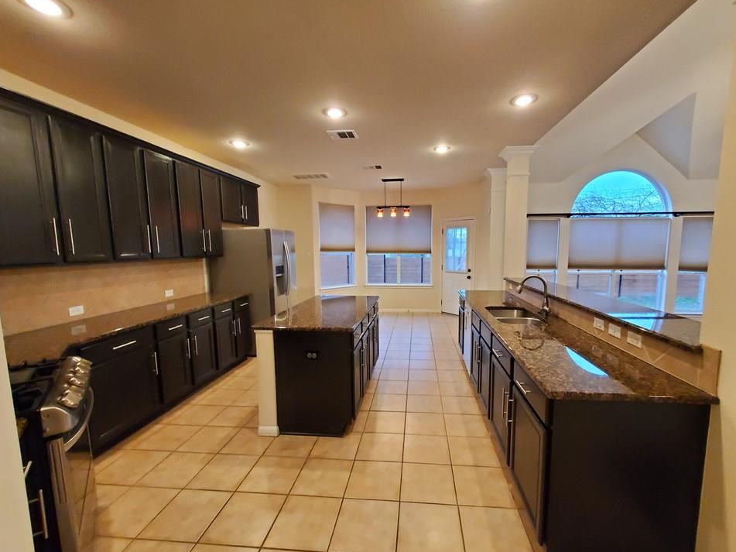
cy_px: 275
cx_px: 390
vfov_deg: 85.7
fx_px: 298
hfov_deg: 101.9
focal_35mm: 14
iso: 500
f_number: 2.2
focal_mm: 1.8
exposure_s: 1/39
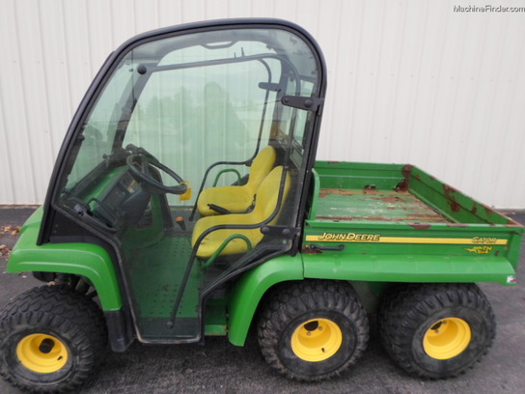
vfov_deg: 54.9
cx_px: 262
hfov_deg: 69.4
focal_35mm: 25
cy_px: 197
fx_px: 379
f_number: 2.5
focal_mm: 4.5
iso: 80
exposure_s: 1/250
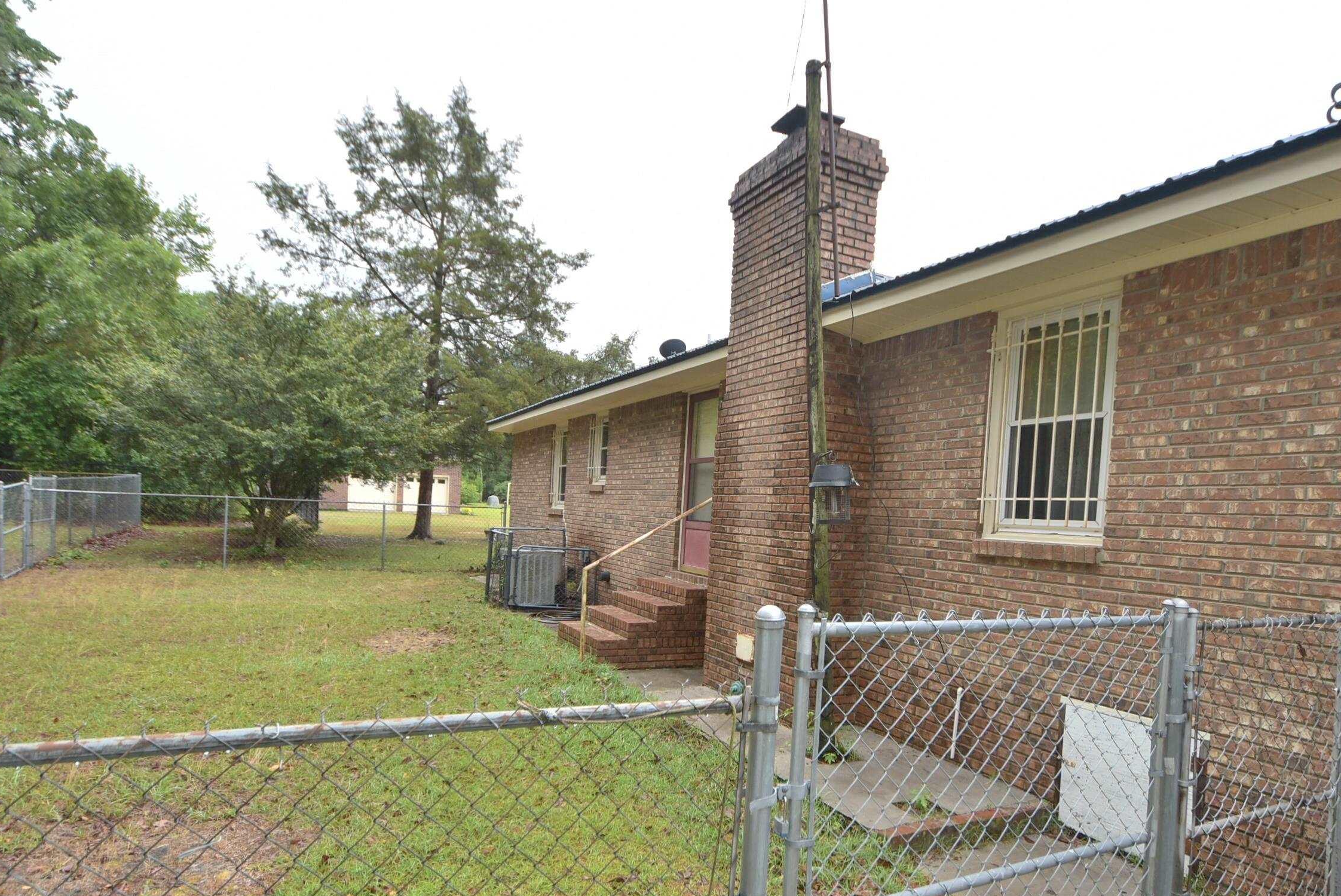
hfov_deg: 83.8
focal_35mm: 20
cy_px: 530
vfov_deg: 61.6
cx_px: 724
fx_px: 746
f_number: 3.5
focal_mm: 10
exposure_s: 1/800
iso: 200
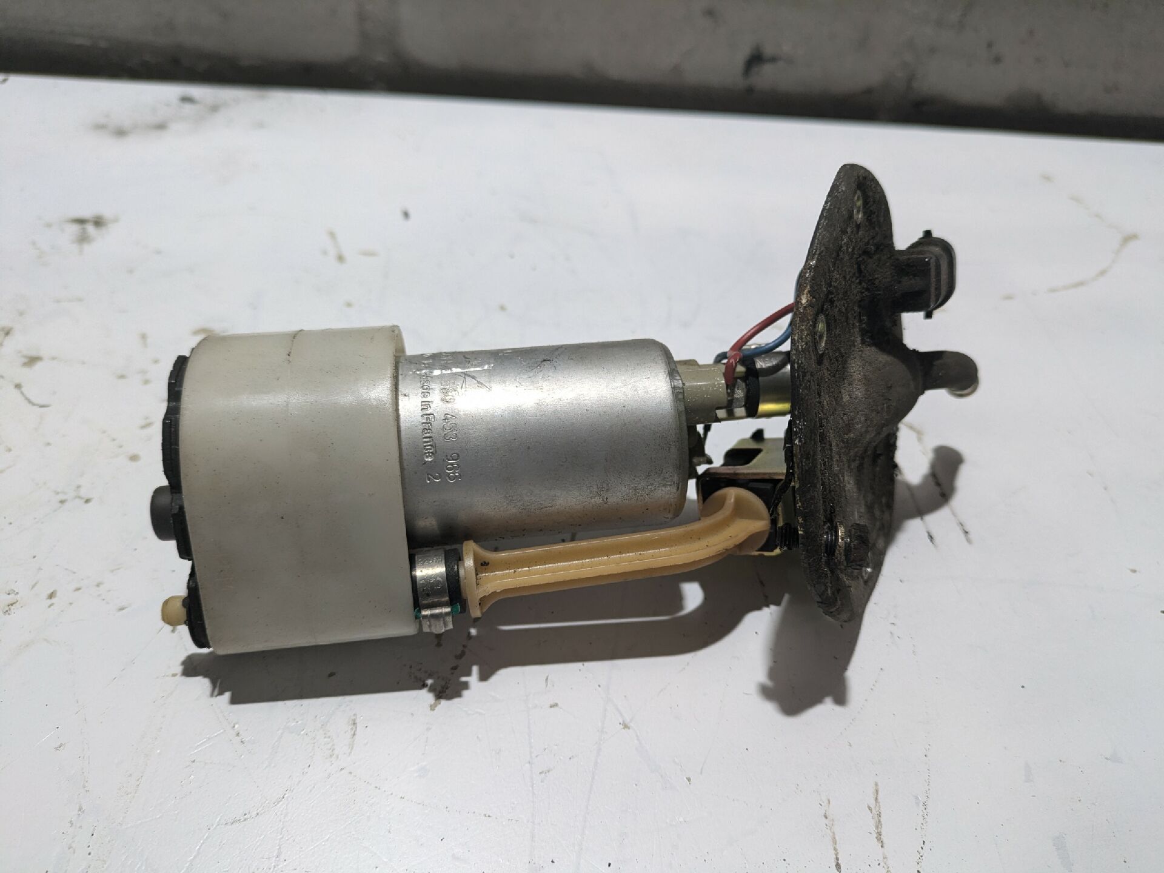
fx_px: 841
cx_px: 582
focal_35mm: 25
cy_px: 436
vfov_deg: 54.9
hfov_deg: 69.4
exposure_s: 1/100
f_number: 1.89
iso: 90
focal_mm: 5.43
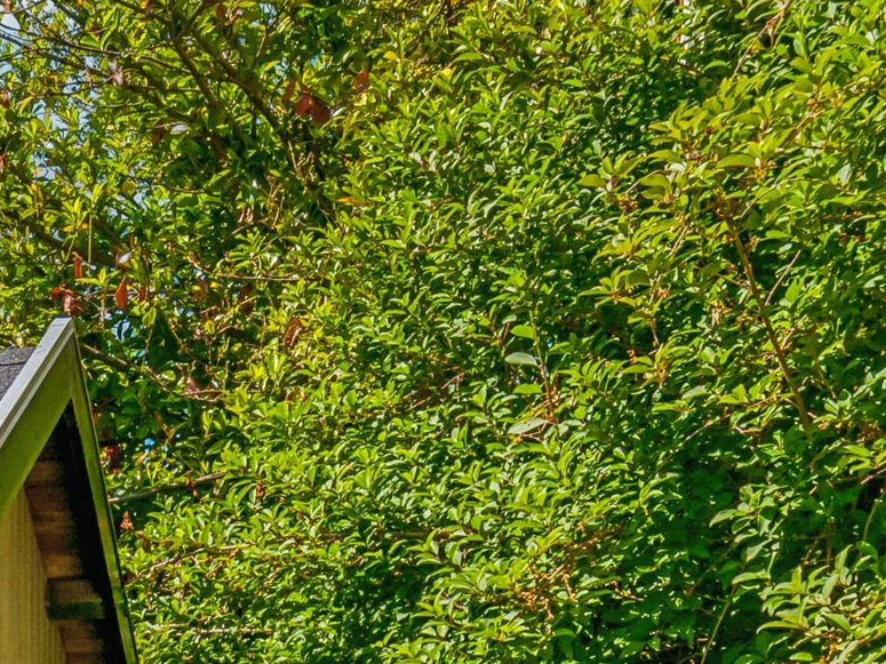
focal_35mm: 67
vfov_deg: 20.7
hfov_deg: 26.2
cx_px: -144
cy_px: 761
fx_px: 1715
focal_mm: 12
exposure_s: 1/320
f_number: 10
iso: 200
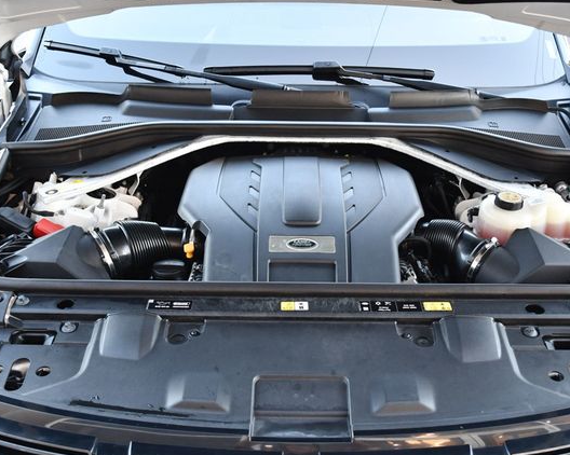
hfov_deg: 44.8
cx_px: 295
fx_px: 691
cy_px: 228
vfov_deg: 36.5
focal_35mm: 41
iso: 800
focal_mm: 18
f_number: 3.5
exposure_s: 1/200
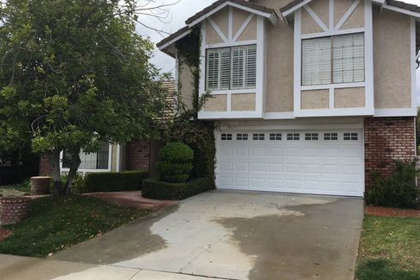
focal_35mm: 31
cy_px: 131
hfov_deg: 60.3
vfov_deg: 42.3
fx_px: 362
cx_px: 214
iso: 25
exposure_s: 1/1241
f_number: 2.2
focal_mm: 4.15
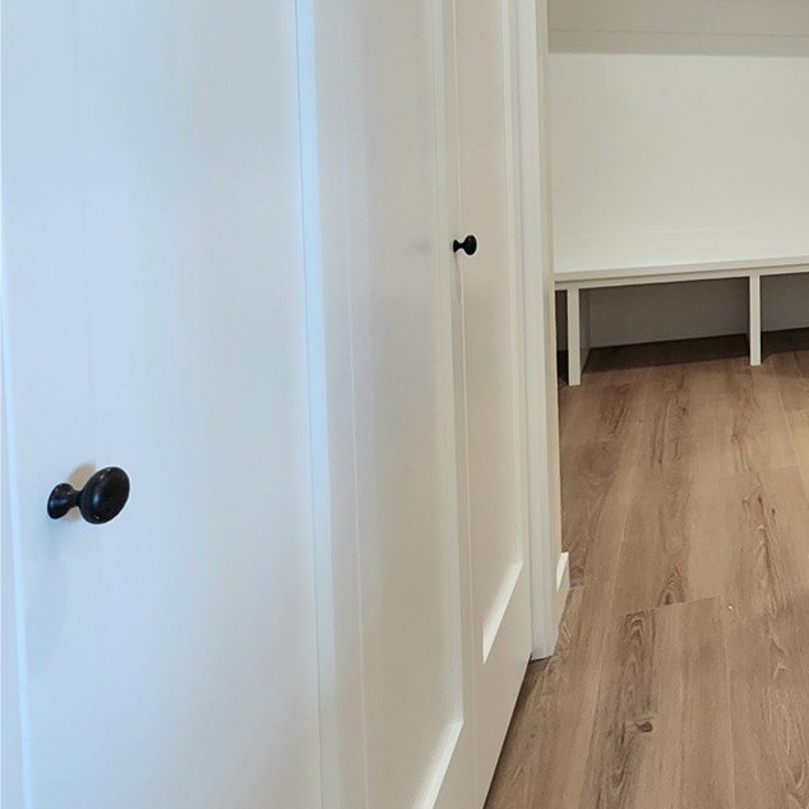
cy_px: 124
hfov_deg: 37.7
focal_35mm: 29
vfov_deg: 51.0
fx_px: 767
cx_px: 1020
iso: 250
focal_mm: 2.2
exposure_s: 1/60.2
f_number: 2.2
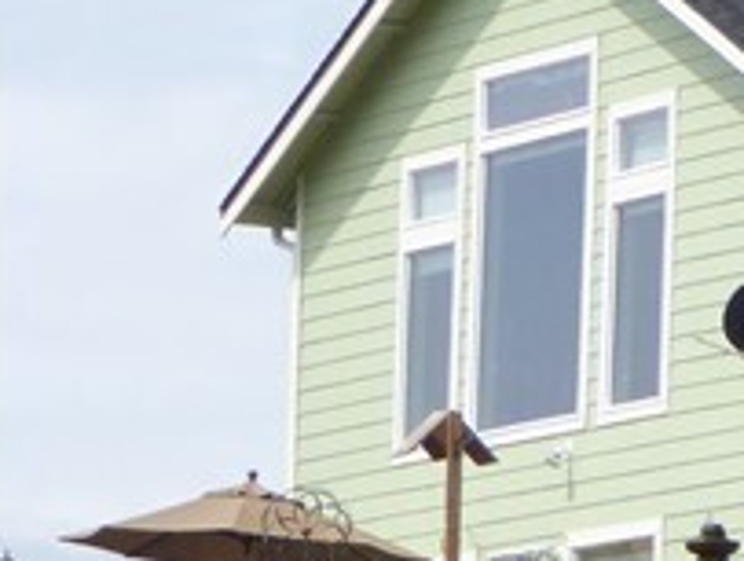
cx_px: 1858
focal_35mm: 423
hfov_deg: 4.6
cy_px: 612
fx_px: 9108
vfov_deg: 3.5
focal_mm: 15
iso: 100
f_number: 4.8
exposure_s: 1/500
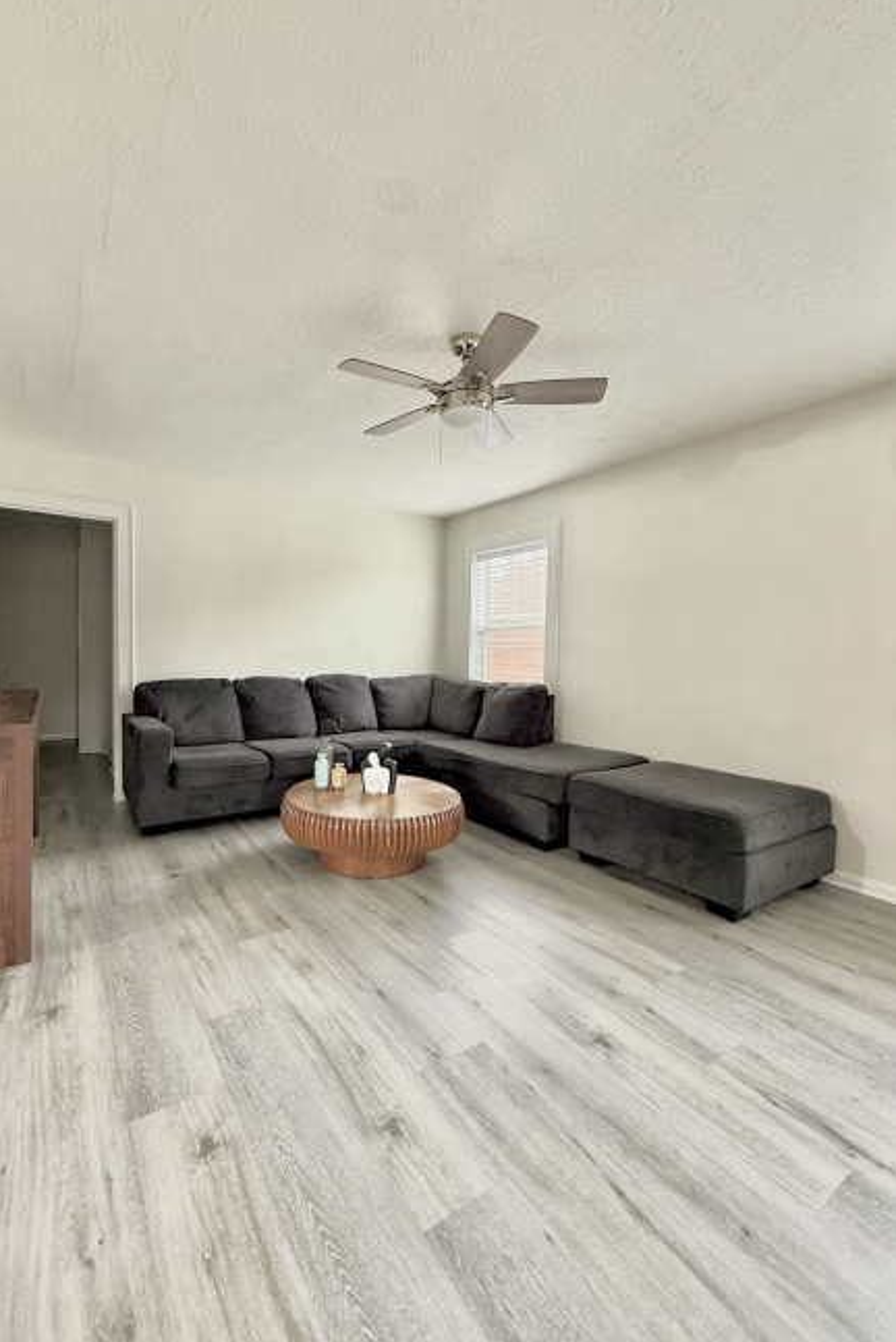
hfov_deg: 76.9
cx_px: 382
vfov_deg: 100.4
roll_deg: -1.6
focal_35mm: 15
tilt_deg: -1.4
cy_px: 675
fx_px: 559
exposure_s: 1/60
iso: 200
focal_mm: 2.22
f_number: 2.2
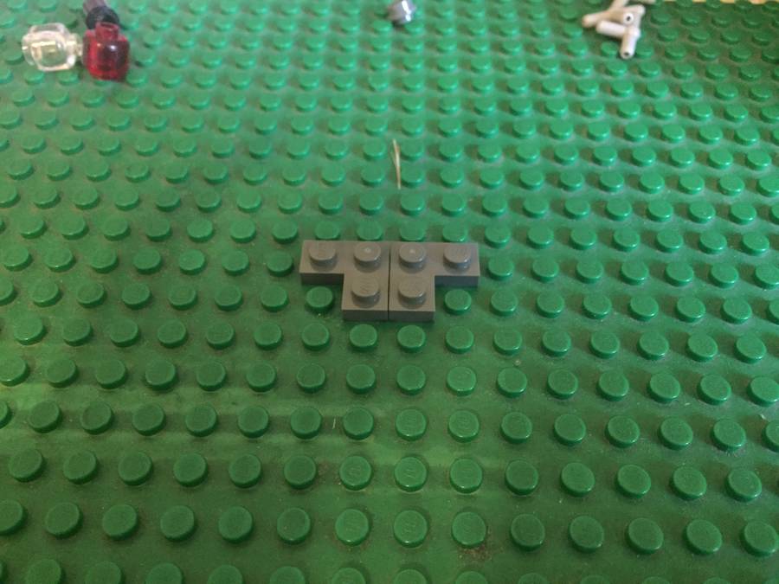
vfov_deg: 48.2
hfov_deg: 61.7
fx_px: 653
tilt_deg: -50.5
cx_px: 390
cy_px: 292
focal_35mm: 29
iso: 640
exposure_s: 1/17
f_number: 2.2
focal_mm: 4.15
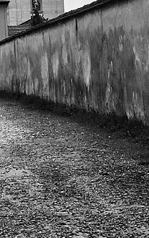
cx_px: -16
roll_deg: +1.4
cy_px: -10
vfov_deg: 13.8
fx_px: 969
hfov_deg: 8.7
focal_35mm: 149
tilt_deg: +11.5
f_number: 2.2
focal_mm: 4.15
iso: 25
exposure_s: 1/2137
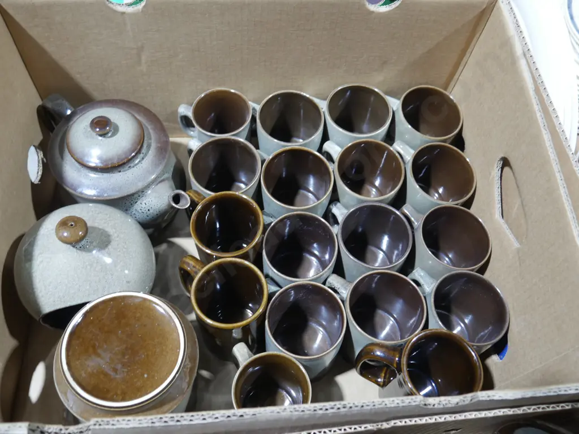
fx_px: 535
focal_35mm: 32
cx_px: 290
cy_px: 217
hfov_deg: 56.8
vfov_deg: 44.2
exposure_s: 1/60
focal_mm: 16
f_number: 3.6
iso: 640
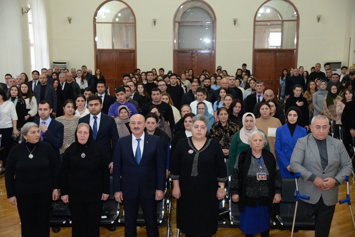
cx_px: 178
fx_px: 513
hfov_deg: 38.2
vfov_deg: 26.0
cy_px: 118
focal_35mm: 52
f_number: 4.5
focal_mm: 52
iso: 2200
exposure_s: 1/125
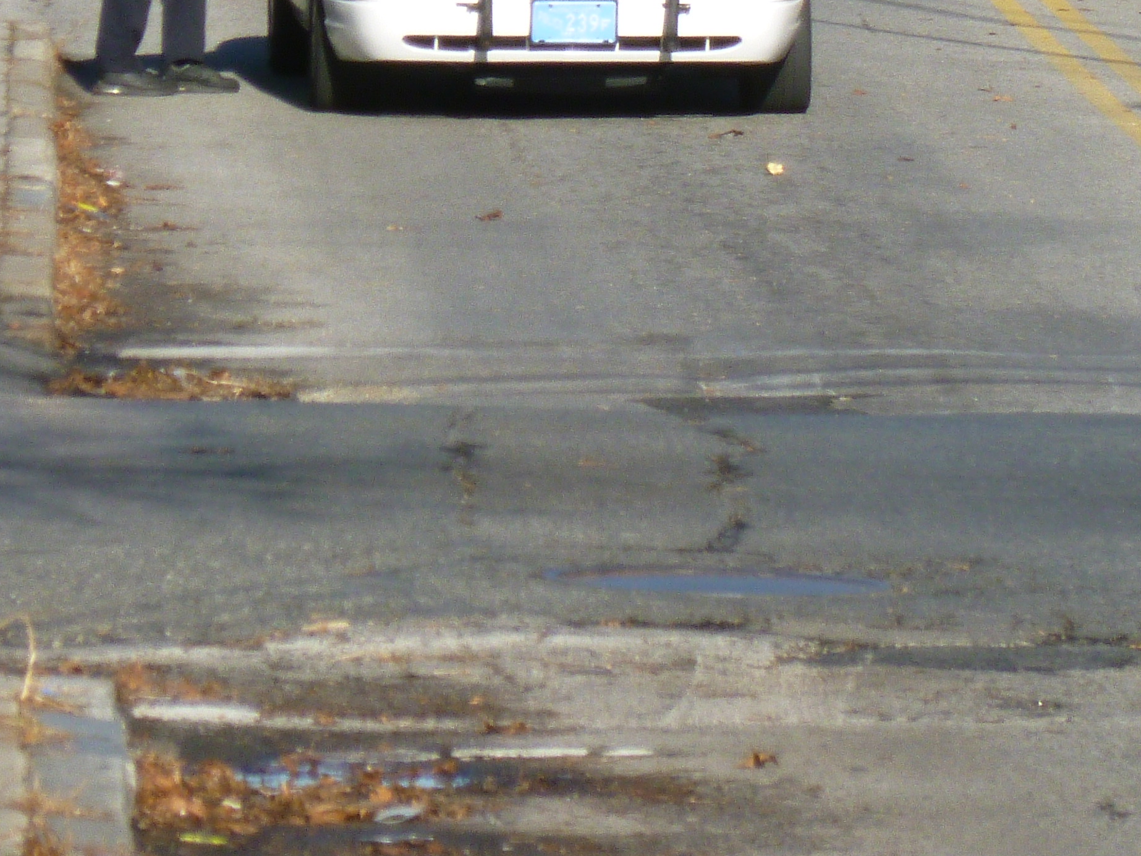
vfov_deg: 2.6
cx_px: 574
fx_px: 19087
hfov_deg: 3.4
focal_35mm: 579
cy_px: -36
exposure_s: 1/320
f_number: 5.9
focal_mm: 40
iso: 100
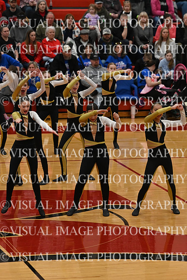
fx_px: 1355
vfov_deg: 11.8
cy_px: 140
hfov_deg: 7.9
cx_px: 94
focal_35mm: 174
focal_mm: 116
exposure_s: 1/400
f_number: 4
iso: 3200
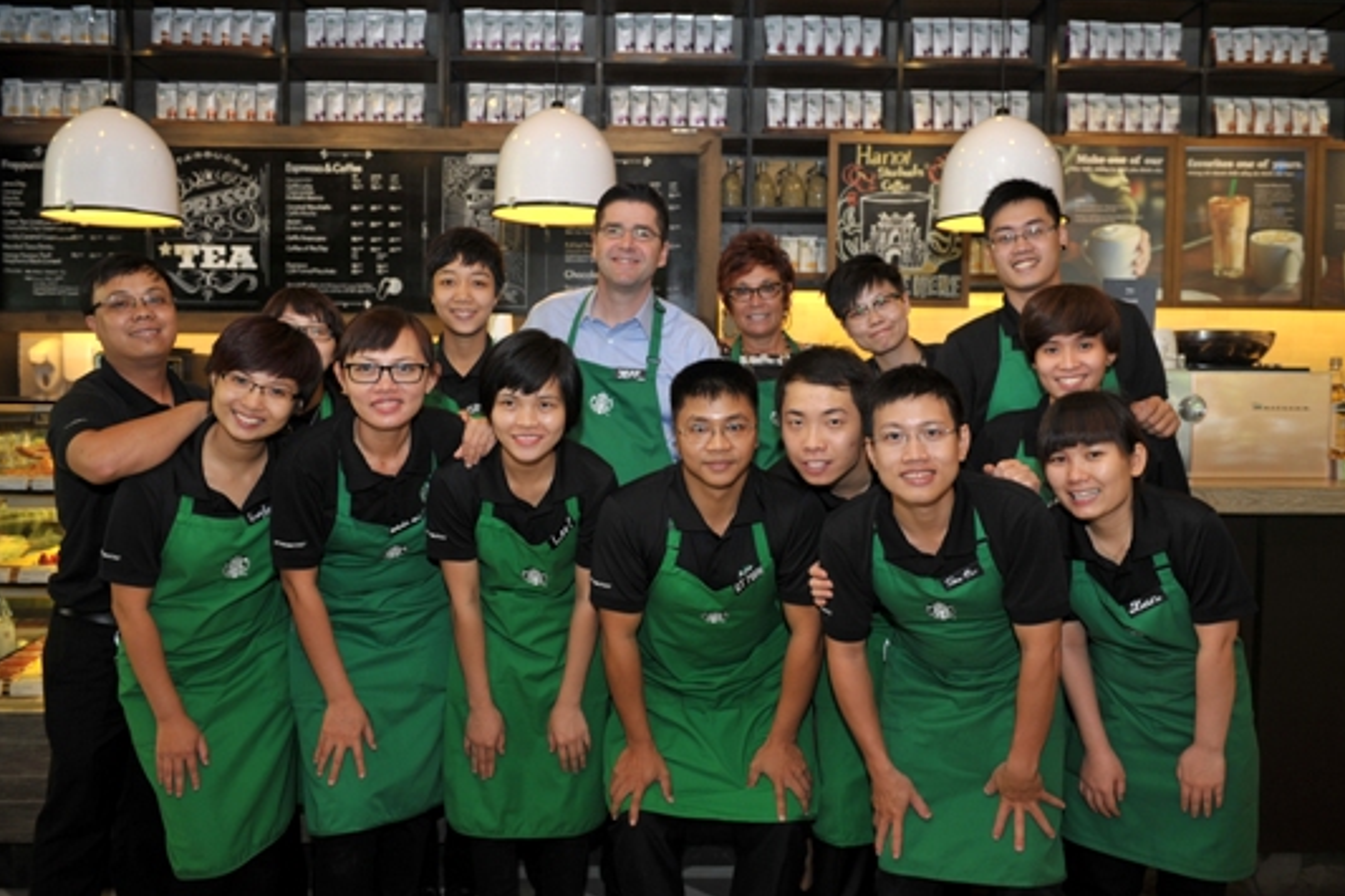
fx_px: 1195
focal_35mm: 32
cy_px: 442
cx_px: 684
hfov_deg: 58.7
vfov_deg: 41.1
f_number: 3.5
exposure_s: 1/60
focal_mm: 31
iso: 320
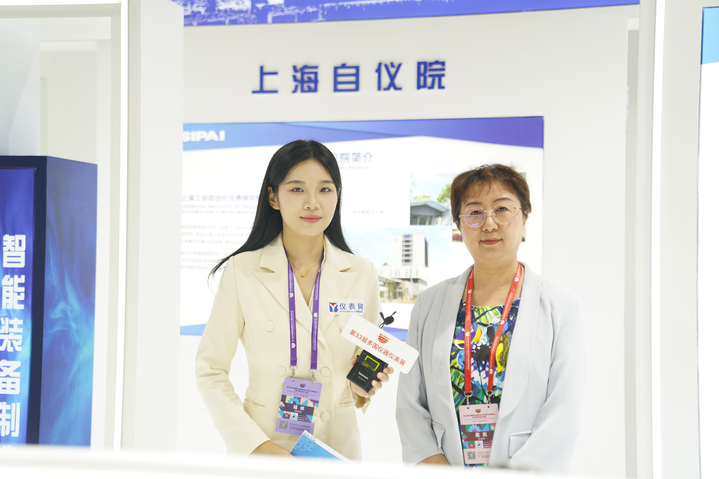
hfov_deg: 36.9
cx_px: 360
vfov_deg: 25.1
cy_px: 240
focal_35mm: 54
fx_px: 1078
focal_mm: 54
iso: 200
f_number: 2.8
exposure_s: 1/125
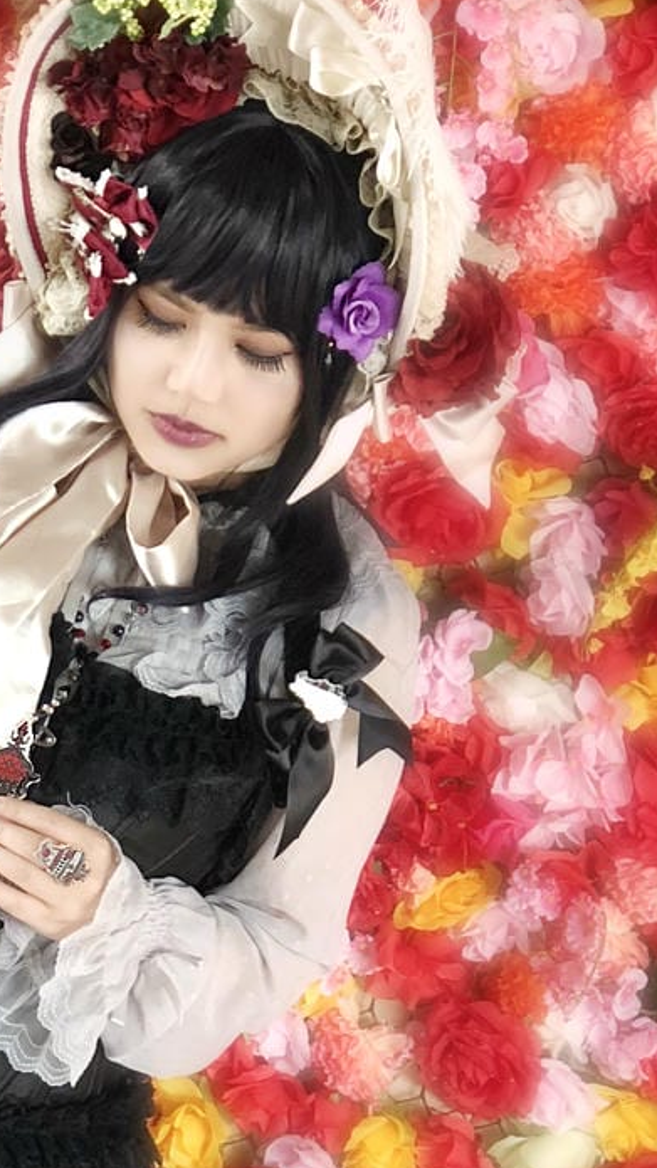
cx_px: 44
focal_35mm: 143
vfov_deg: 14.9
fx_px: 4428
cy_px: 976
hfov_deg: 8.5
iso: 200
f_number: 2.8
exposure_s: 1/60
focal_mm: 6.6
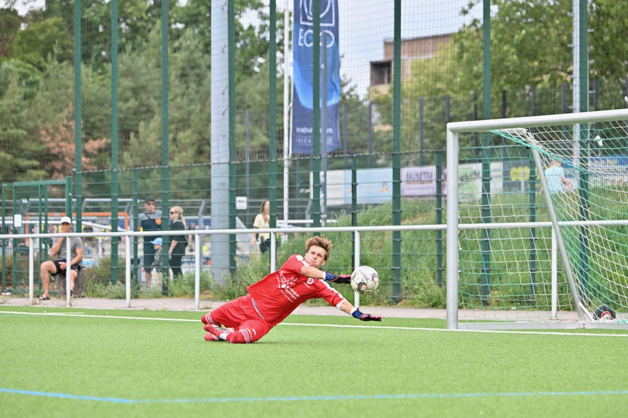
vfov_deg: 7.0
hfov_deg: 10.5
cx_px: 314
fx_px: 3401
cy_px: 209
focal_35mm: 195
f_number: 5.3
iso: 560
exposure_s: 1/1600
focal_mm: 195
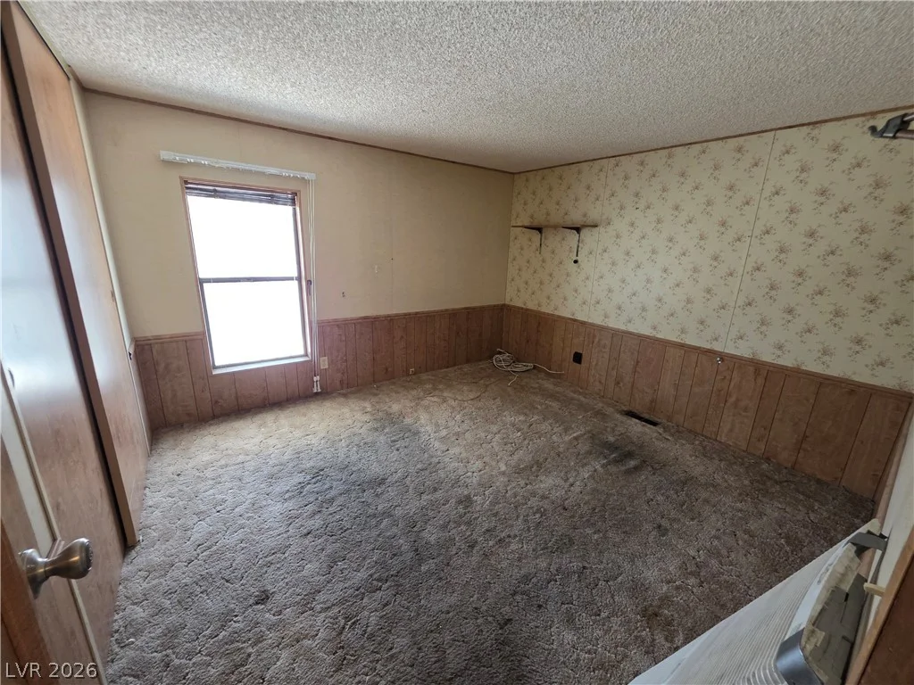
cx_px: 457
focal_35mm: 13
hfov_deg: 106.2
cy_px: 342
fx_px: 343
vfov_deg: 89.9
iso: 640
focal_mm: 2.2
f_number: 1.9
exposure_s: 1/60
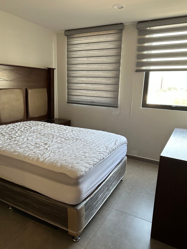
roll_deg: -3.4
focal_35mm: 25
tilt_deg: -11.2
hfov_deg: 54.9
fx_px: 180
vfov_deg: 69.4
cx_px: 97
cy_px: 124
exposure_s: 1/120
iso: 125
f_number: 1.78
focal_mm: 6.86
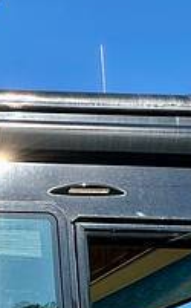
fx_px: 619
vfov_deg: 24.7
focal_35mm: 74
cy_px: 386
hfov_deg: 13.4
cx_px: -254
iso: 50
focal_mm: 2.22
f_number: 2.2
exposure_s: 1/2506
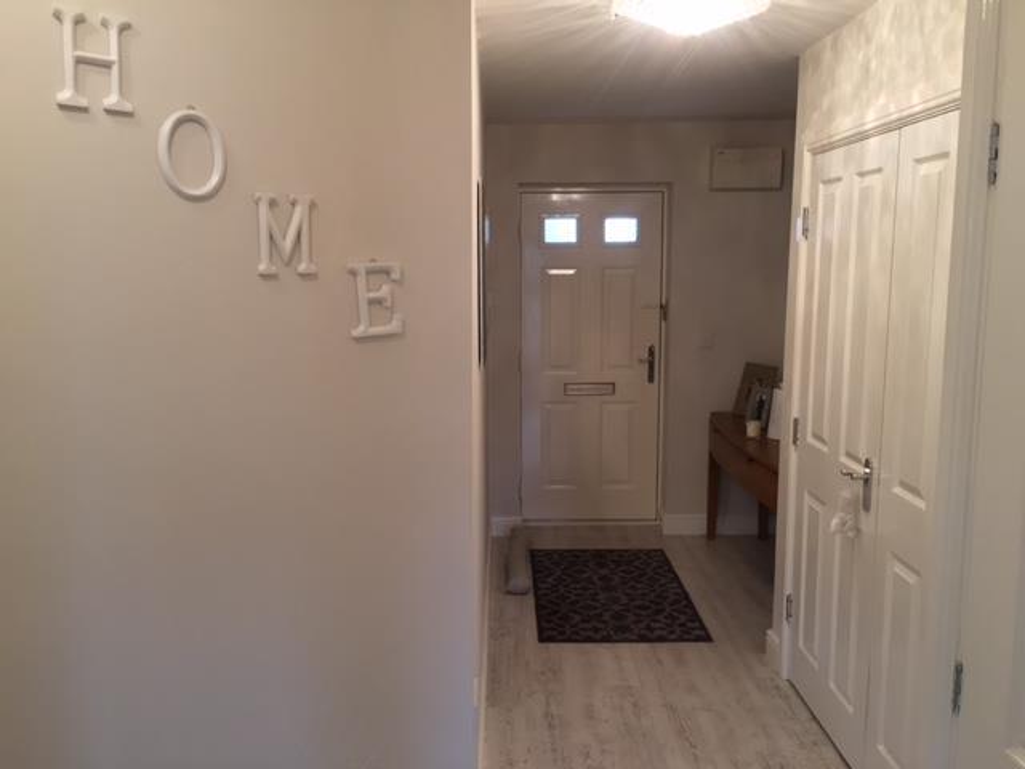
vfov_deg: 48.2
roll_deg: +0.6
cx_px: 512
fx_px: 859
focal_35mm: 29
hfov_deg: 61.7
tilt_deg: -7.6
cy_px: 384
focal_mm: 4.15
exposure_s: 1/33
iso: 100
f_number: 2.2
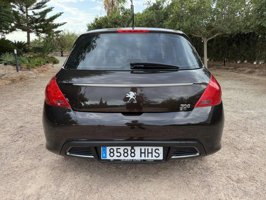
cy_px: 100
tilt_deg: -16.4
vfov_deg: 56.8
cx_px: 133
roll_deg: +1.2
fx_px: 184
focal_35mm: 24
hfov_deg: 71.6
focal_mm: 6.76
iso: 100
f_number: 1.78
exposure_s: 1/333
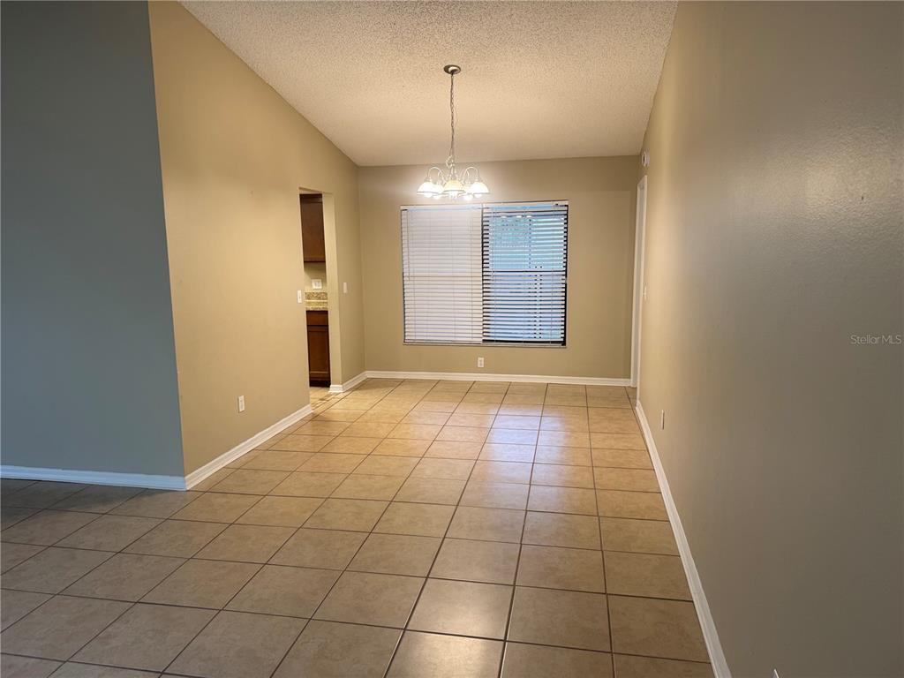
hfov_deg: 71.6
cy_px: 339
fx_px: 627
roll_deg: +1.6
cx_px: 452
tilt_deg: -7.3
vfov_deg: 56.8
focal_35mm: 24
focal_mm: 6.76
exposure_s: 1/60
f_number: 1.78
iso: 125
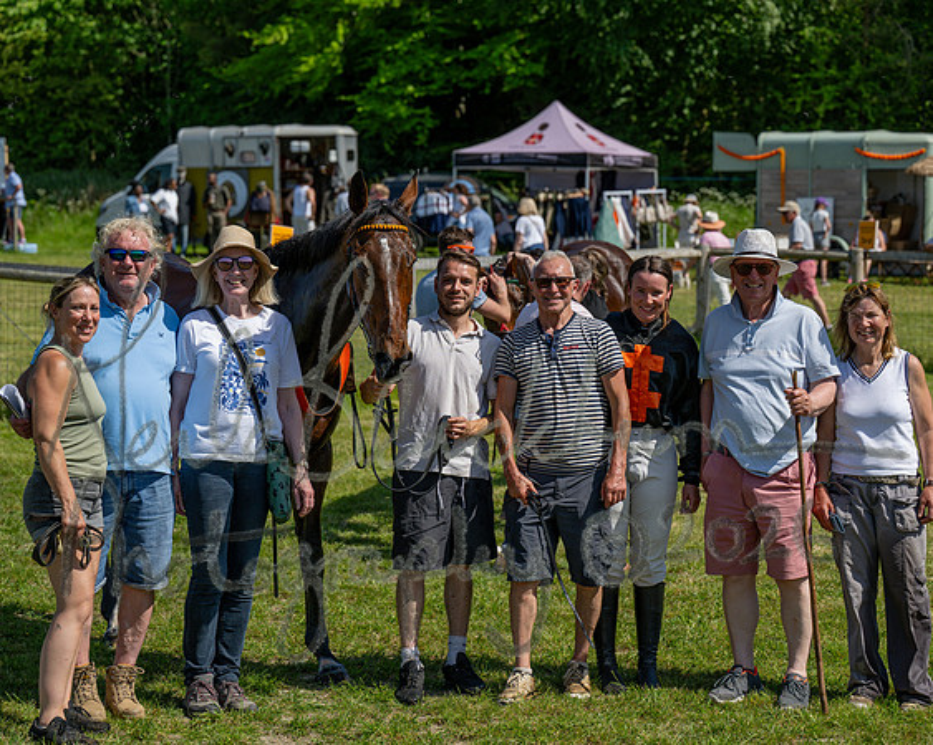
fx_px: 2177
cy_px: 372
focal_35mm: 79
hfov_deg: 24.2
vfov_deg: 19.4
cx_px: 466
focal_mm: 70
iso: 200
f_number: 3.5
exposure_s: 1/3200
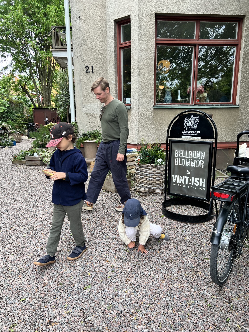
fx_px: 249
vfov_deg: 67.3
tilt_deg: -11.1
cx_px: 124
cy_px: 166
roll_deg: +0.8
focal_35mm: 26
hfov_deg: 53.1
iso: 50
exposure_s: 1/371
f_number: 1.5
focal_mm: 5.7
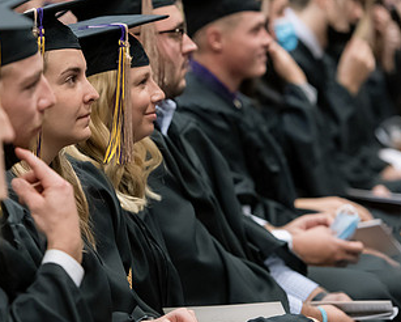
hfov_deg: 7.5
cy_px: 137
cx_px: 78
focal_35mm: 257
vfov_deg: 6.0
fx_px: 3052
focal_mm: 145
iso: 2500
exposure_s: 1/200
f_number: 3.5
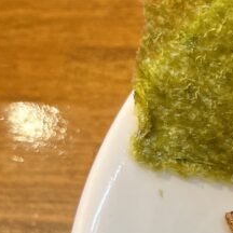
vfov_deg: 15.7
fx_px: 830
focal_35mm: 109
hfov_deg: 12.7
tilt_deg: -63.4
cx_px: 542
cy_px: 223
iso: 100
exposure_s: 1/120
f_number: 1.6
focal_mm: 5.1
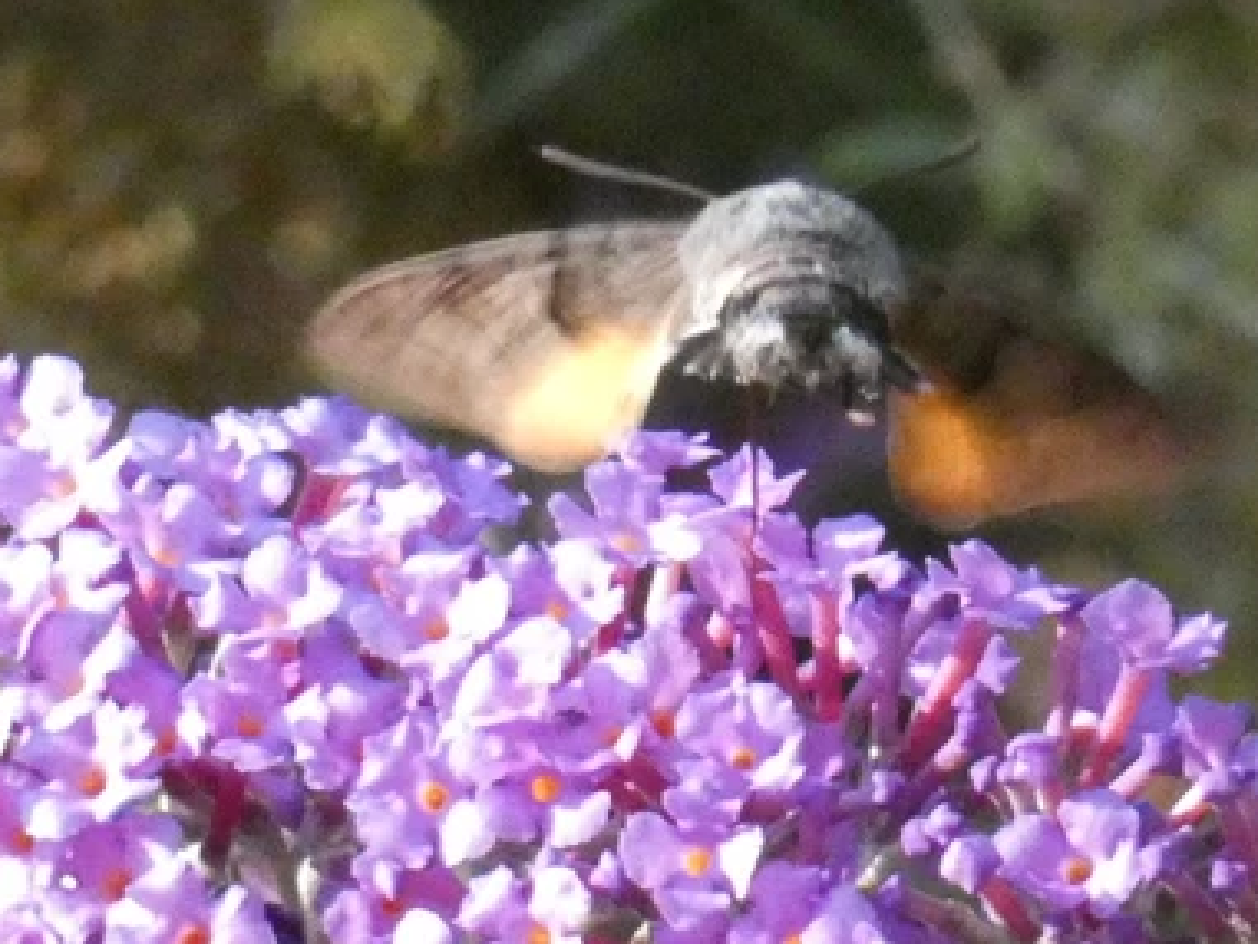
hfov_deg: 4.3
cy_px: 604
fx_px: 16722
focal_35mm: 460
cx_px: 806
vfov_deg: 3.2
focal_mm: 49.1
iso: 2000
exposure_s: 1/320
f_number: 5.5
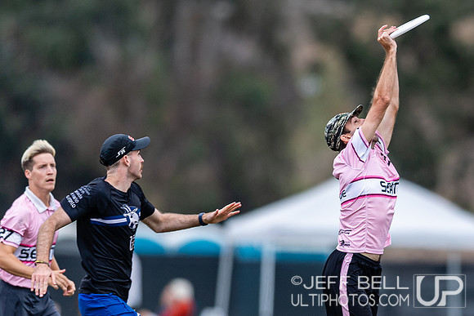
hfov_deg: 1.9
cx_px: 401
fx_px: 13948
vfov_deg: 1.3
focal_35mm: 1059
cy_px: 213
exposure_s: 1/1250
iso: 250
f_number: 2.8
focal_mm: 400
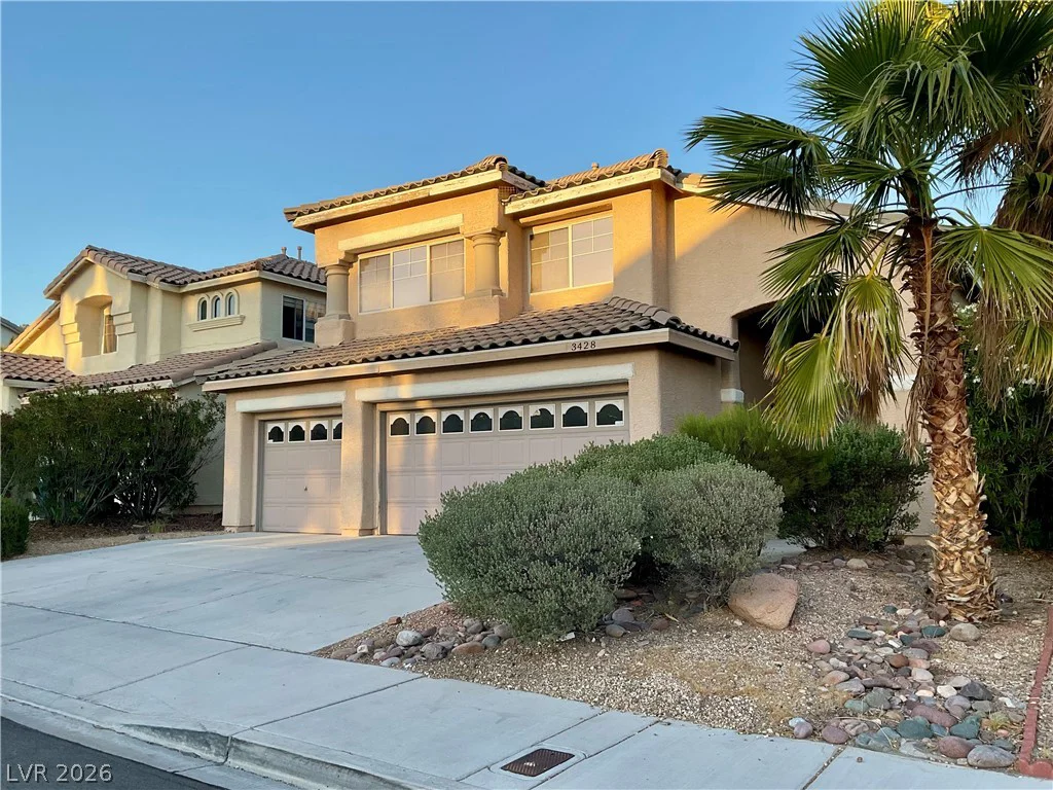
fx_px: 882
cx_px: 526
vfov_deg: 48.2
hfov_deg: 61.7
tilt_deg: +5.8
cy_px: 395
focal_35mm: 29
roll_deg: +0.2
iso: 16
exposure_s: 1/314
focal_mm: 3
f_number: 1.8
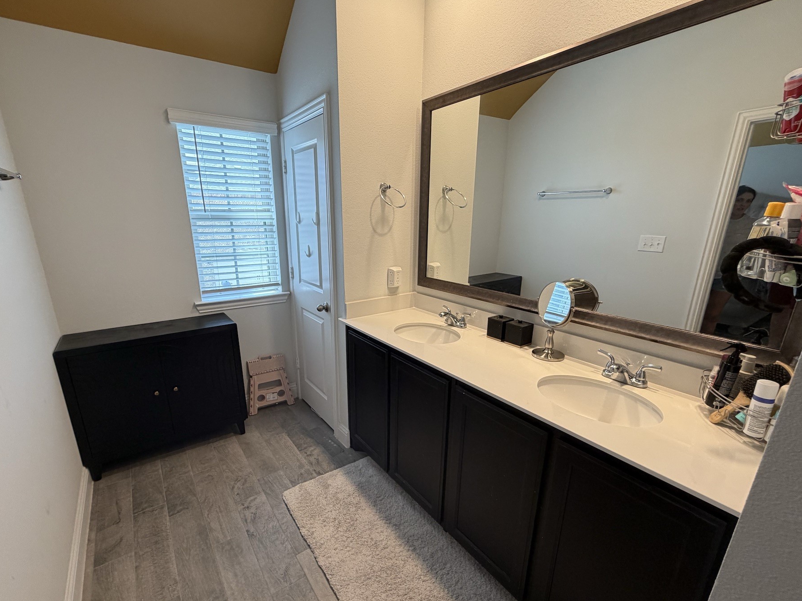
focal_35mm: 16
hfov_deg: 94.4
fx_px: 371
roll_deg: +0.7
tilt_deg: -15.7
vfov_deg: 78.0
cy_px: 325
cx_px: 381
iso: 160
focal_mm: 2.22
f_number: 2.2
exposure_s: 1/120
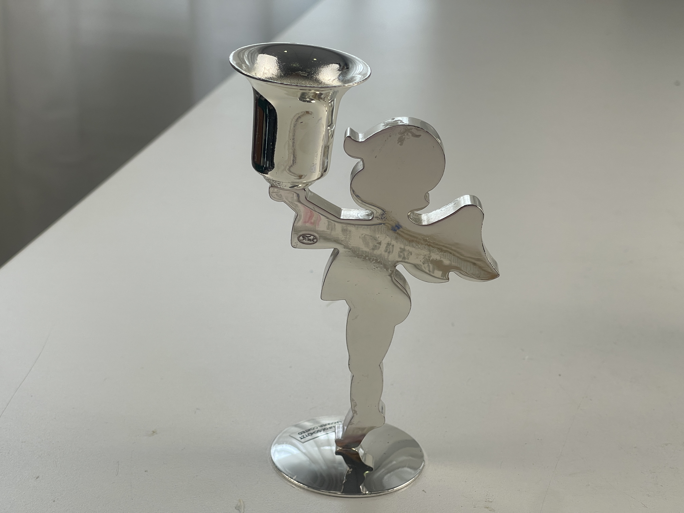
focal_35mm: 64
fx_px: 1265
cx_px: 342
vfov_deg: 22.9
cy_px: 256
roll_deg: -3.4
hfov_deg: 30.3
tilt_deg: -22.6
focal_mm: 7.5
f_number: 2.2
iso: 20
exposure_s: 1/135
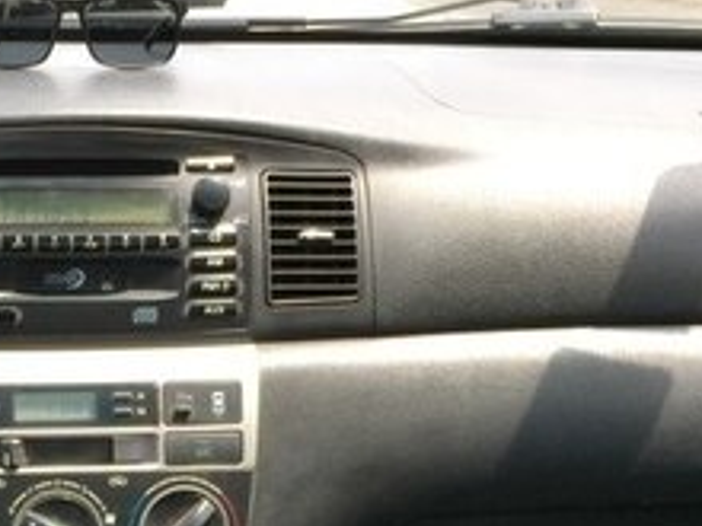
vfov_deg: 16.3
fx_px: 1764
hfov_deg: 22.0
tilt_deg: -27.4
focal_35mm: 87
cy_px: 620
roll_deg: -1.8
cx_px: 83
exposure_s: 1/241
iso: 32
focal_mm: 4.15
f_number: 2.2
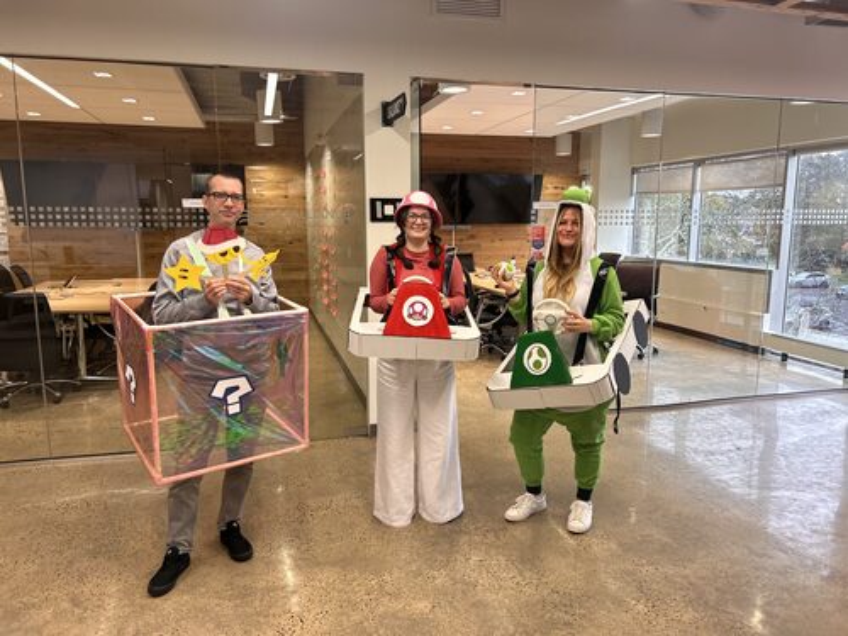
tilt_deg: -9.5
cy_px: 318
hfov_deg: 67.3
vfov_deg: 53.1
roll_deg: +0.0
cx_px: 424
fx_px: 637
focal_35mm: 26
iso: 100
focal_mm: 5.7
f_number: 1.5
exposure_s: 1/60
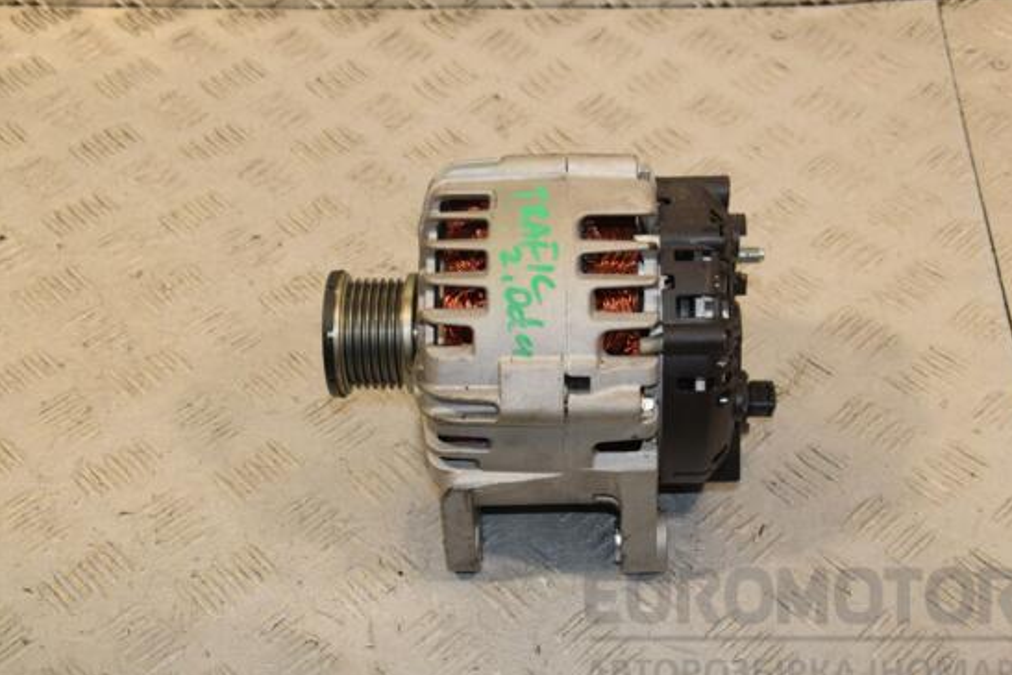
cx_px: 549
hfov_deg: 34.7
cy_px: 350
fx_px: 1618
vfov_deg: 23.6
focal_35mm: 58
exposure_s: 1/200
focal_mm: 35
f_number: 8
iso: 800
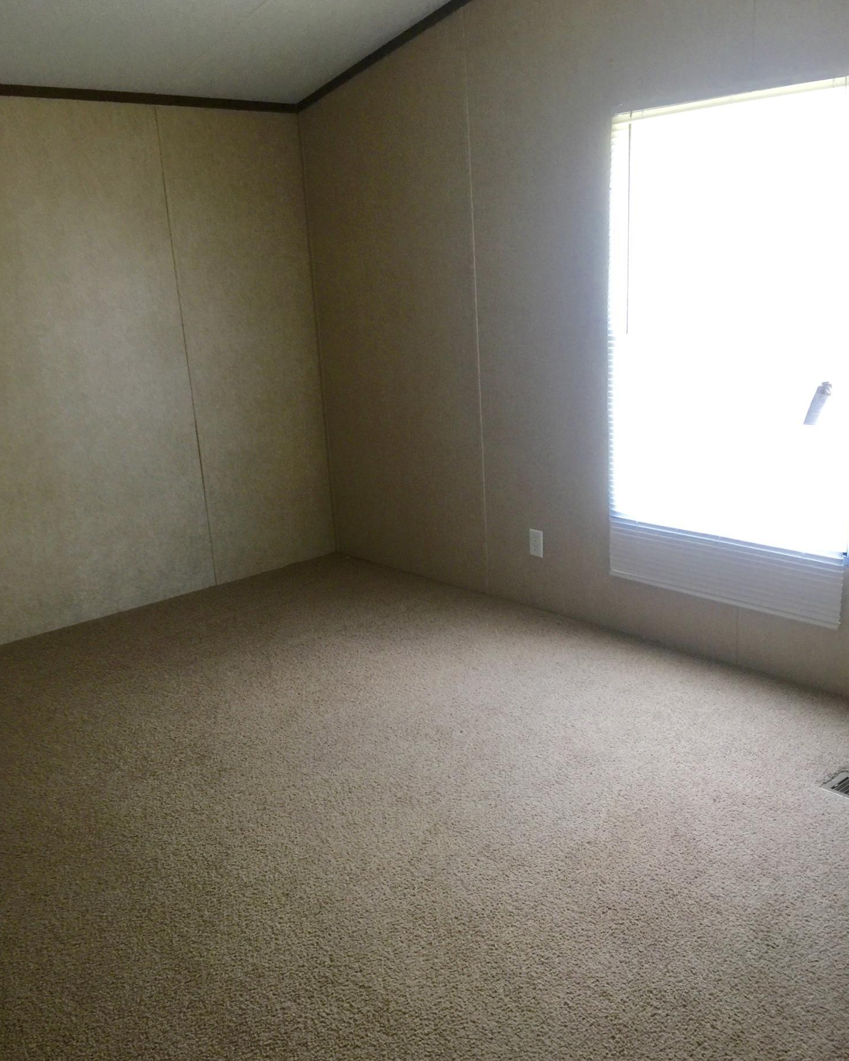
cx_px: 422
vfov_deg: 57.1
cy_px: 572
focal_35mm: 31
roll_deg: +2.3
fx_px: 974
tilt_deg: -18.3
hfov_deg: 47.1
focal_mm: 4.15
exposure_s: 1/30
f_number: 2.2
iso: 50
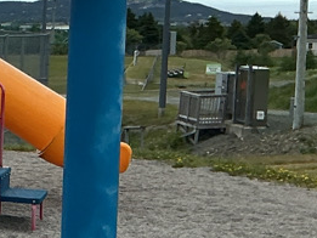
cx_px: -328
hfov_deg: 12.2
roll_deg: +1.5
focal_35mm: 142
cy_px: 202
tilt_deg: -6.9
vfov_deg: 10.4
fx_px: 1301
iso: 25
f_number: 1.8
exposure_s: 1/1490
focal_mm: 3
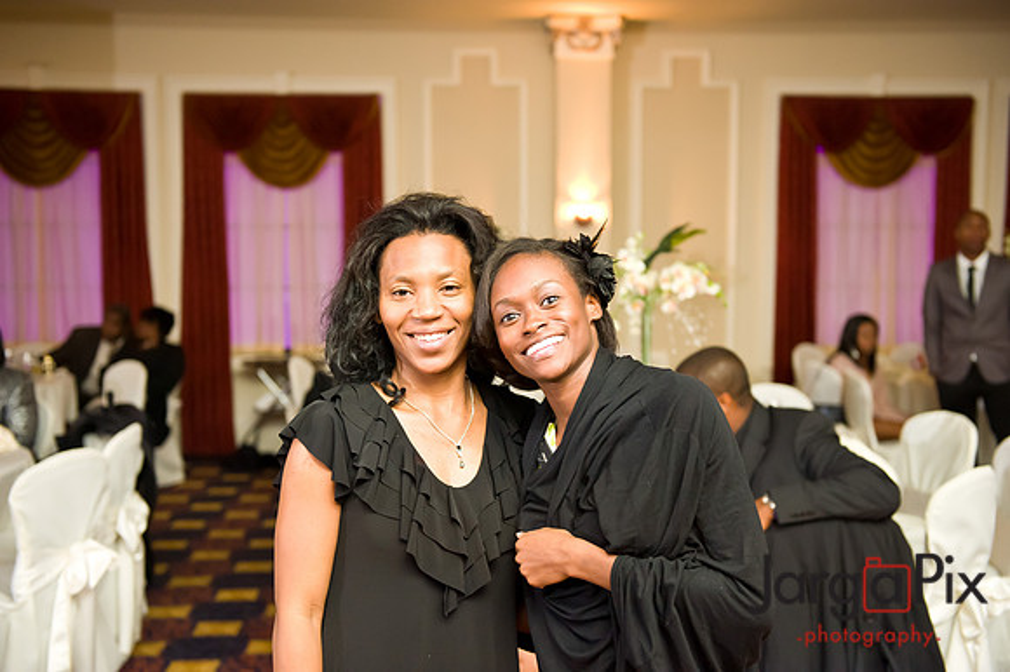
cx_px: 505
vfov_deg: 29.8
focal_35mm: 45
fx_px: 1262
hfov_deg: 43.6
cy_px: 336
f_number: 3.2
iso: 3200
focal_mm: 45
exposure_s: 1/125
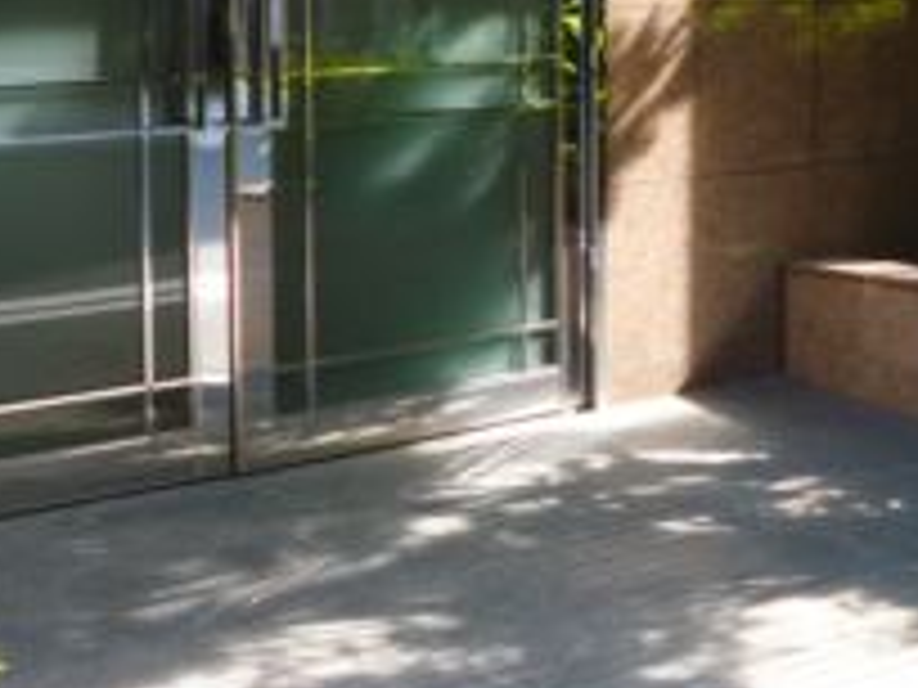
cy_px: 103
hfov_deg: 21.9
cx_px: 756
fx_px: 2334
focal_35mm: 88
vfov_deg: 16.6
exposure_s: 1/60
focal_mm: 5
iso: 160
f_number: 3.1
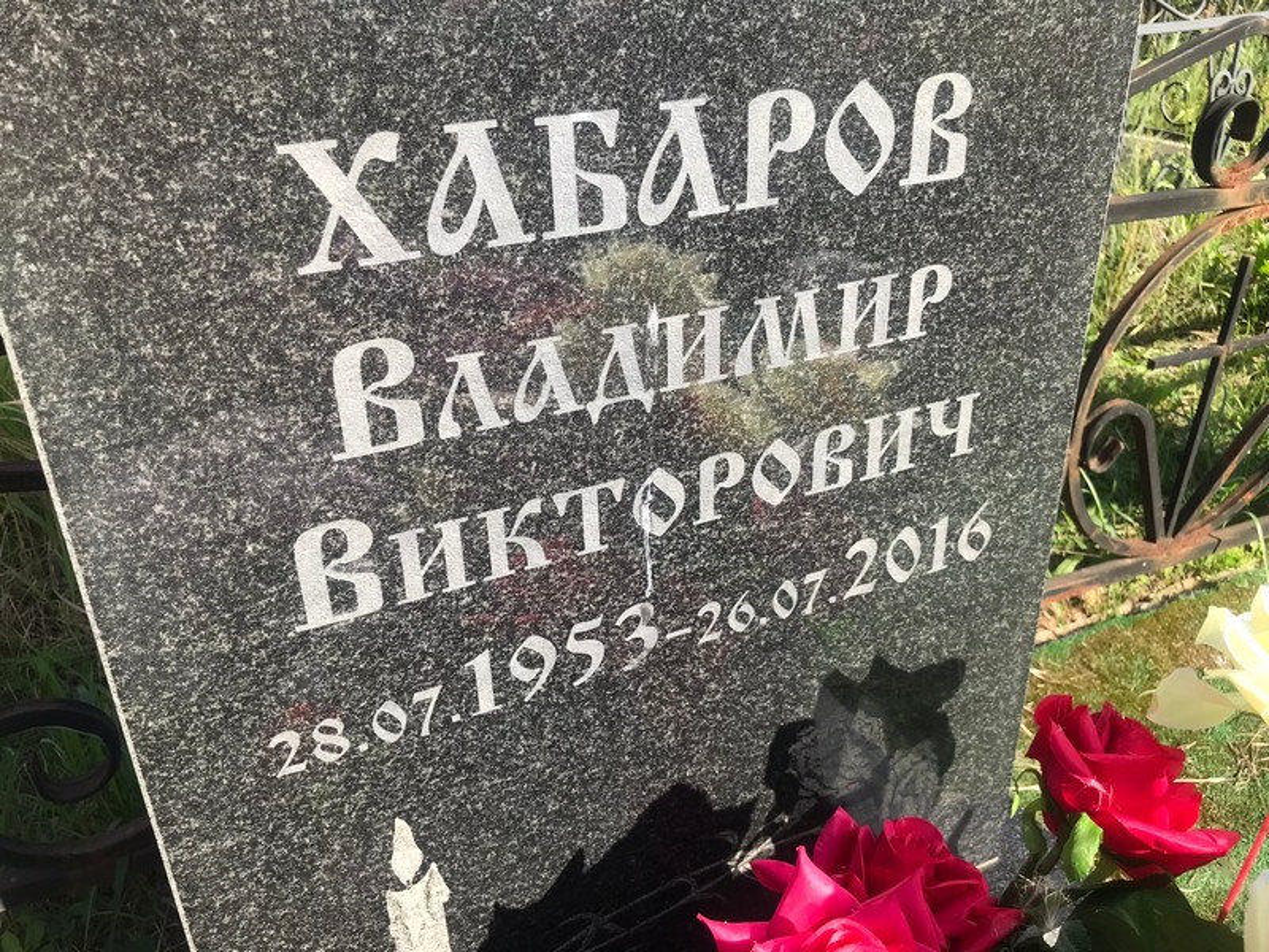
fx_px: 1026
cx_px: 634
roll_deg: +0.7
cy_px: 476
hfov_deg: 63.4
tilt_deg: -26.3
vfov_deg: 49.7
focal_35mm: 28
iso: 20
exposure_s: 1/1030
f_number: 1.8
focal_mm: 3.99
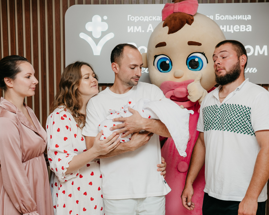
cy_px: 119
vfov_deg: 27.6
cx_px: 123
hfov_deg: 34.1
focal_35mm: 55
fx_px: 438
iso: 200
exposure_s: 1/160
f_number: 4
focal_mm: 42
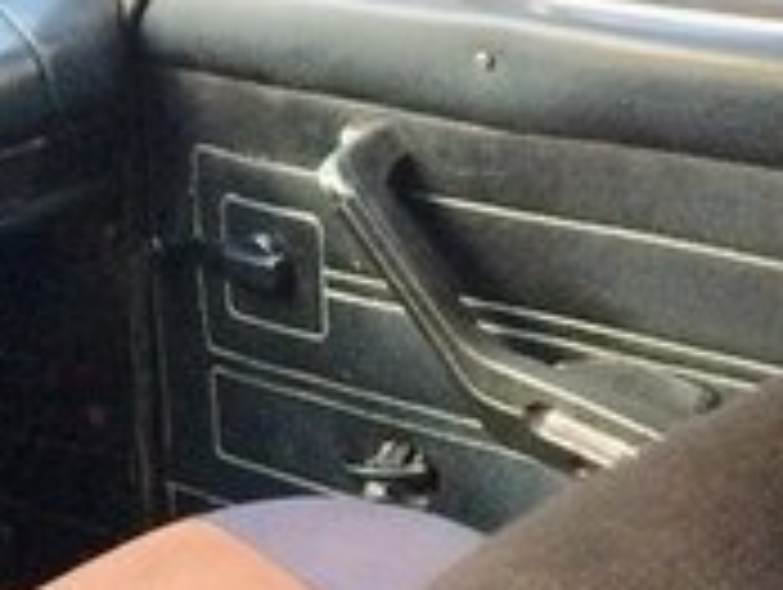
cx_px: -130
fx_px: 2492
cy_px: 673
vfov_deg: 13.2
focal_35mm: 110
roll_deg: +2.6
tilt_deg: -28.8
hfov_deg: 17.1
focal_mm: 4.15
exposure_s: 1/33
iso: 200
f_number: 2.2
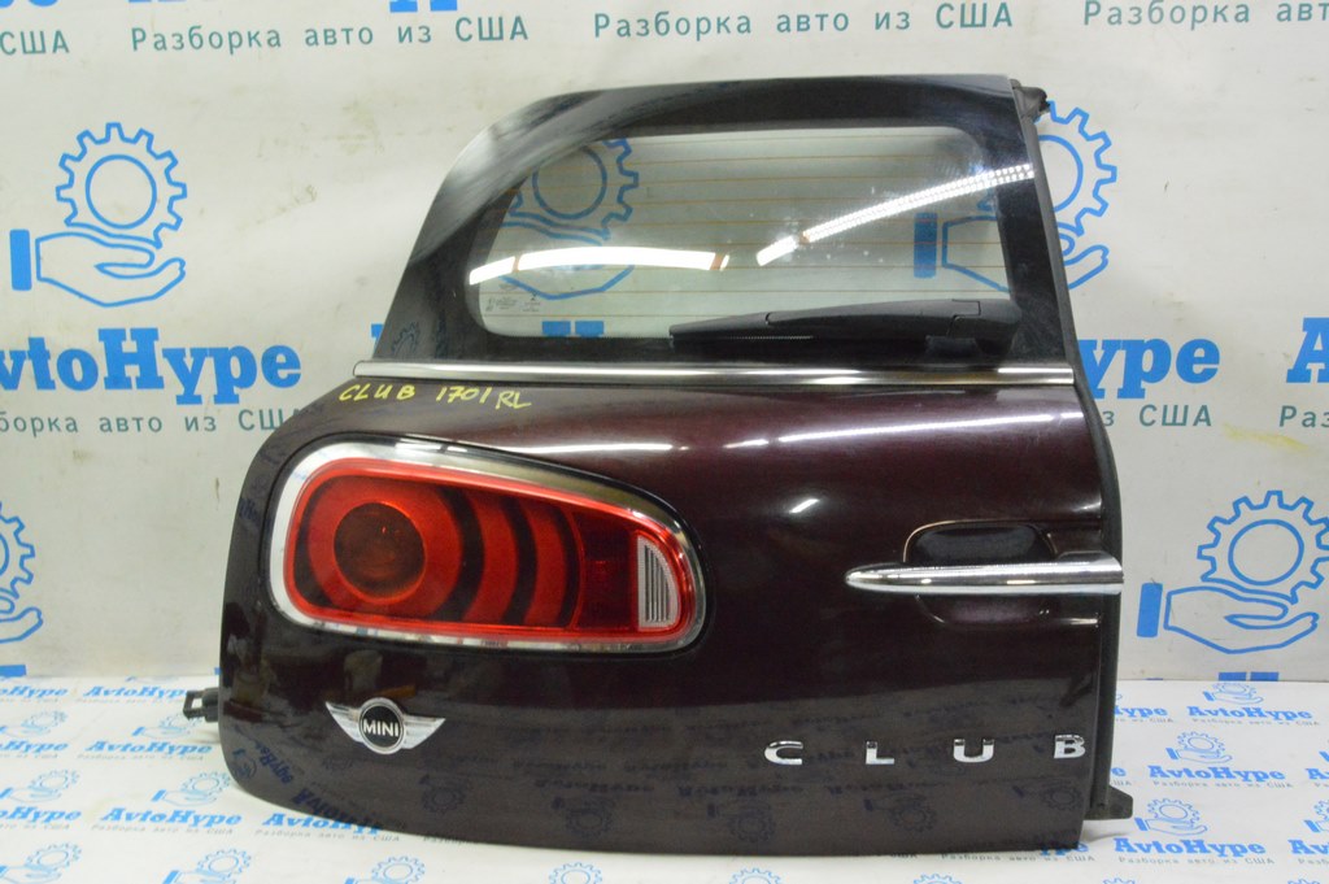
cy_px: 442
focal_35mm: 33
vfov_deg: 39.9
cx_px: 664
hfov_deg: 57.3
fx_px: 1217
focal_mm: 22
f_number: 20
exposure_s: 1/20
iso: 6400
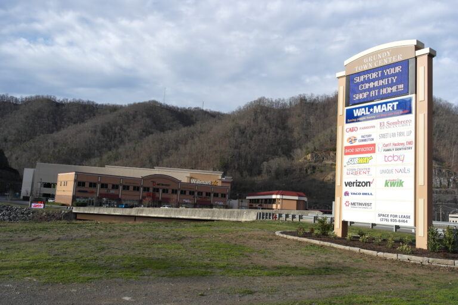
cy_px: 152
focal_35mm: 30
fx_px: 382
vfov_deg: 43.6
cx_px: 229
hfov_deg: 61.9
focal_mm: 20
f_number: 5.6
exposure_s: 1/200
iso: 100
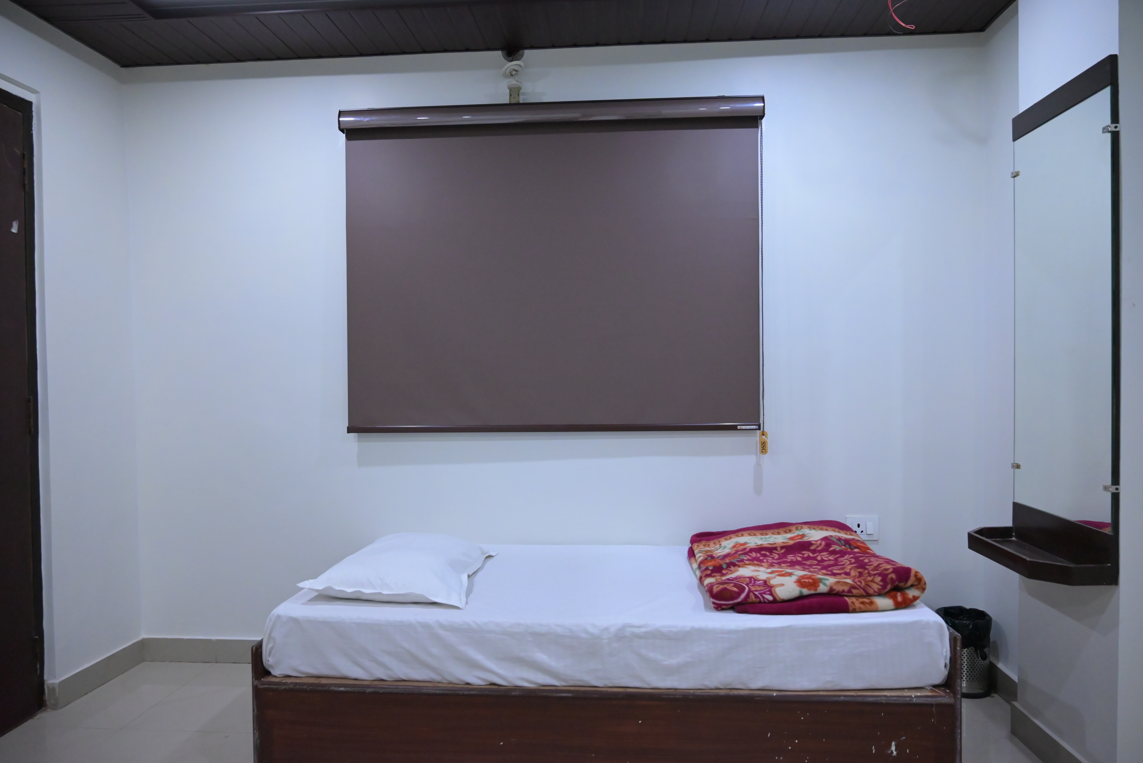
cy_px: 382
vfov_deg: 53.2
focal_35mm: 24
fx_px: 762
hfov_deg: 73.7
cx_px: 572
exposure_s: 1/100
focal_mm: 24
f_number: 4
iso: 5000
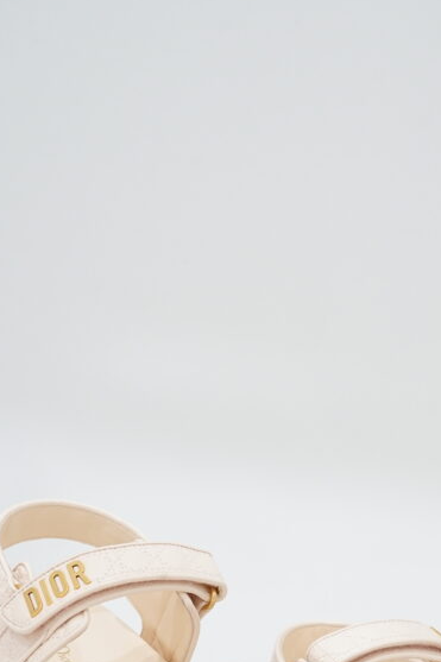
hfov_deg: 14.8
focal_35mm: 92
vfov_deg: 22.0
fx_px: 1691
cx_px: 301
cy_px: 496
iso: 640
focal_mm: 50
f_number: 6.3
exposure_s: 1/4
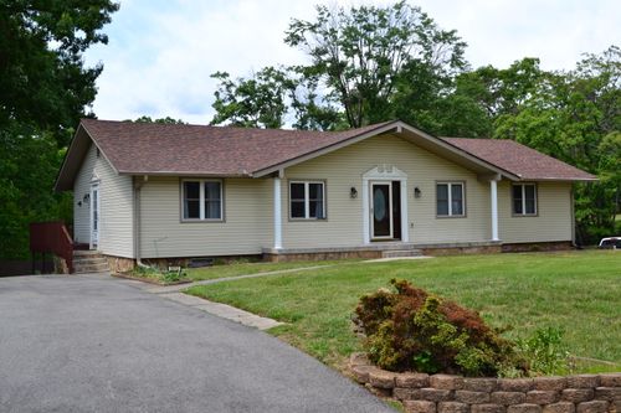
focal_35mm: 42
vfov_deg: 31.9
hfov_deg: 46.4
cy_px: 206
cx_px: 310
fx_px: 724
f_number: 10
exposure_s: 1/100
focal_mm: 28
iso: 100
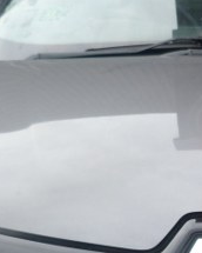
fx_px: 680
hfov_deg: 16.1
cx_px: 255
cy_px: 239
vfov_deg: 20.5
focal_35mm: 91
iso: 80
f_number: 2.8
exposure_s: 1/80
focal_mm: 4.5
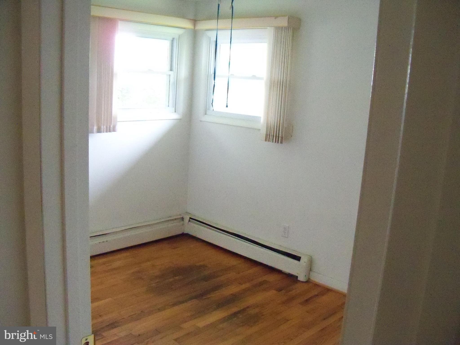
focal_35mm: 35
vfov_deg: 40.7
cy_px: 172
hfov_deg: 52.6
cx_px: 230
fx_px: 465
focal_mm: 6.2
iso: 1600
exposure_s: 1/100
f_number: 3.5
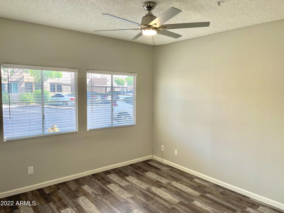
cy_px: 106
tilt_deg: -5.3
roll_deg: -1.0
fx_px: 213
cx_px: 142
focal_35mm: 26
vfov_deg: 53.1
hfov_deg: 67.3
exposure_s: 1/209
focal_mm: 5.1
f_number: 1.6
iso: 32
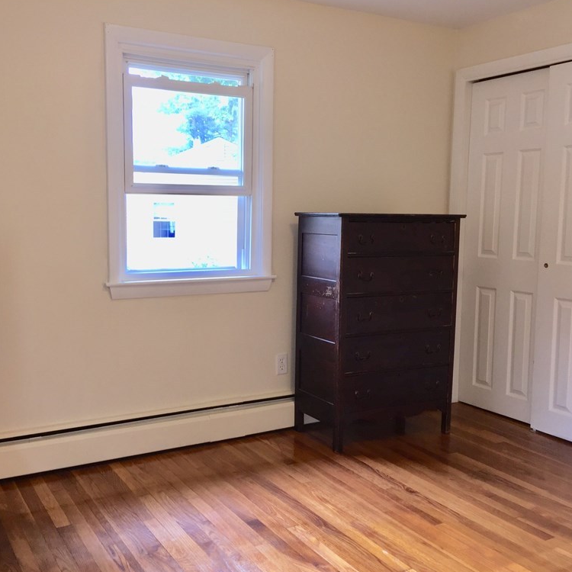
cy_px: 284
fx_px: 654
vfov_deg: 47.2
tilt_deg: -6.6
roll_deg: -1.3
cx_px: 241
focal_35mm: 35
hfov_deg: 47.1
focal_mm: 4.15
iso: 40
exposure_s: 1/30
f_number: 2.2
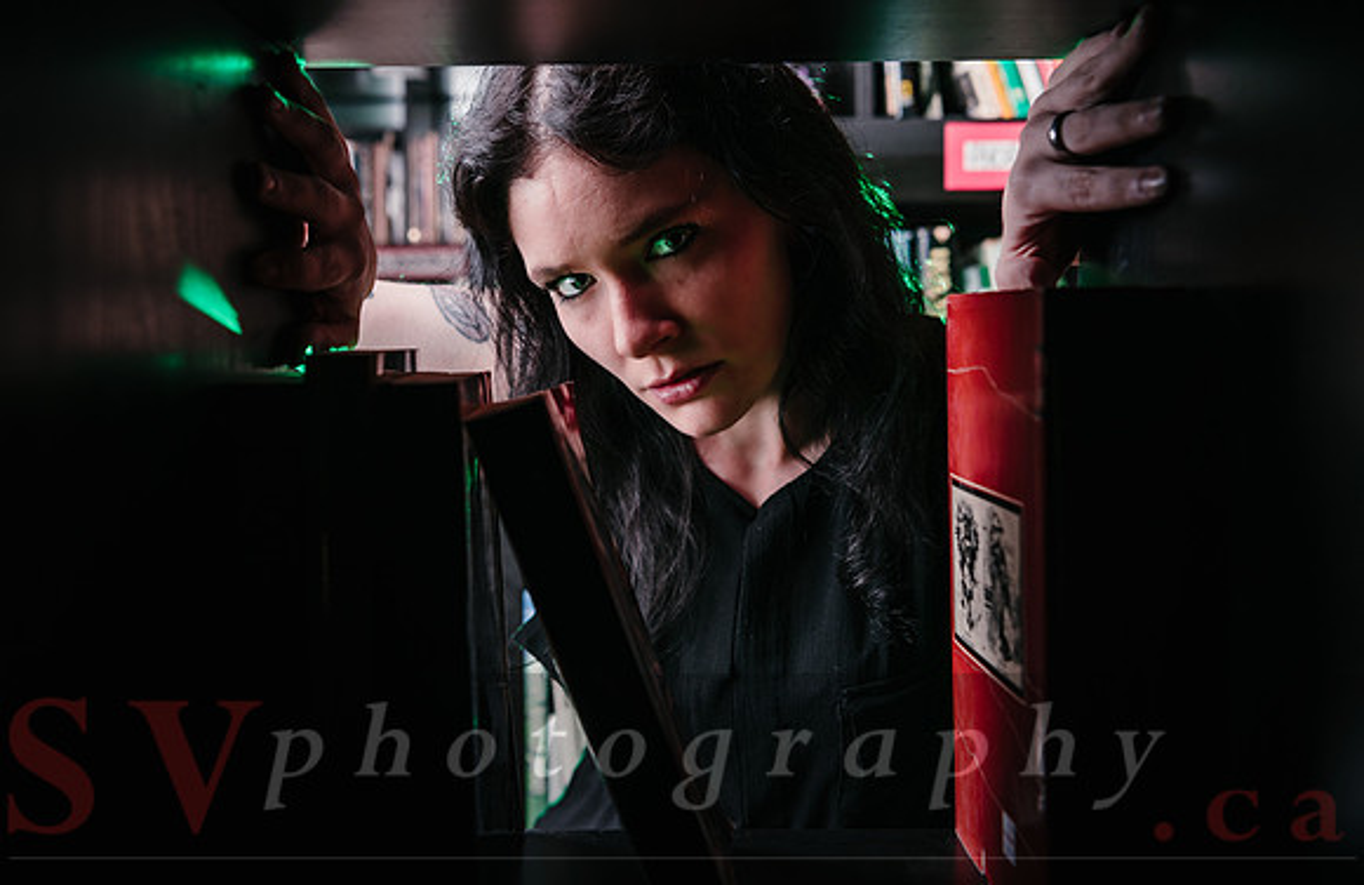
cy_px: 422
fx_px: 1693
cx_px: 607
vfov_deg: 29.3
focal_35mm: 45
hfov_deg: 43.8
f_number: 4.5
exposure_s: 1/80
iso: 64
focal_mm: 40
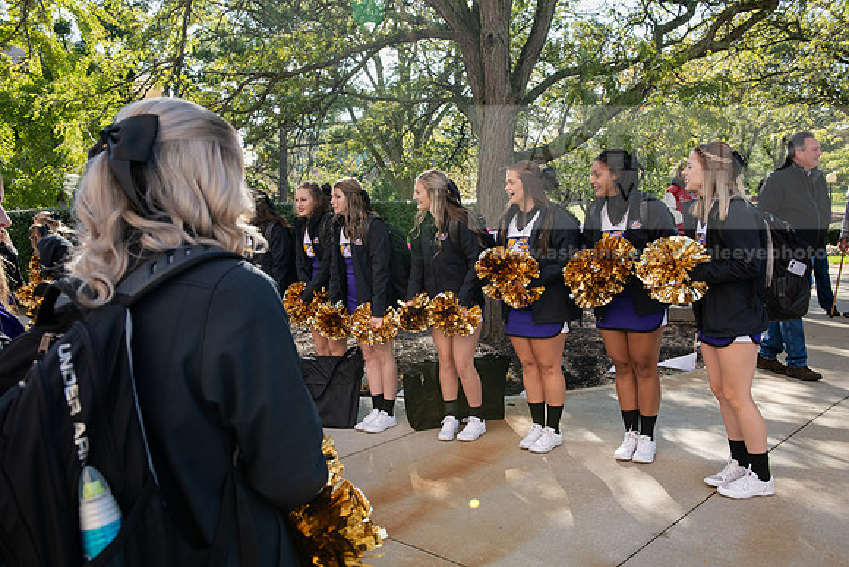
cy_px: 284
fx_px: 755
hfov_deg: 58.7
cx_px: 424
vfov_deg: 41.1
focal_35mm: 32
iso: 400
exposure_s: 1/250
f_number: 7.1
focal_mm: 32
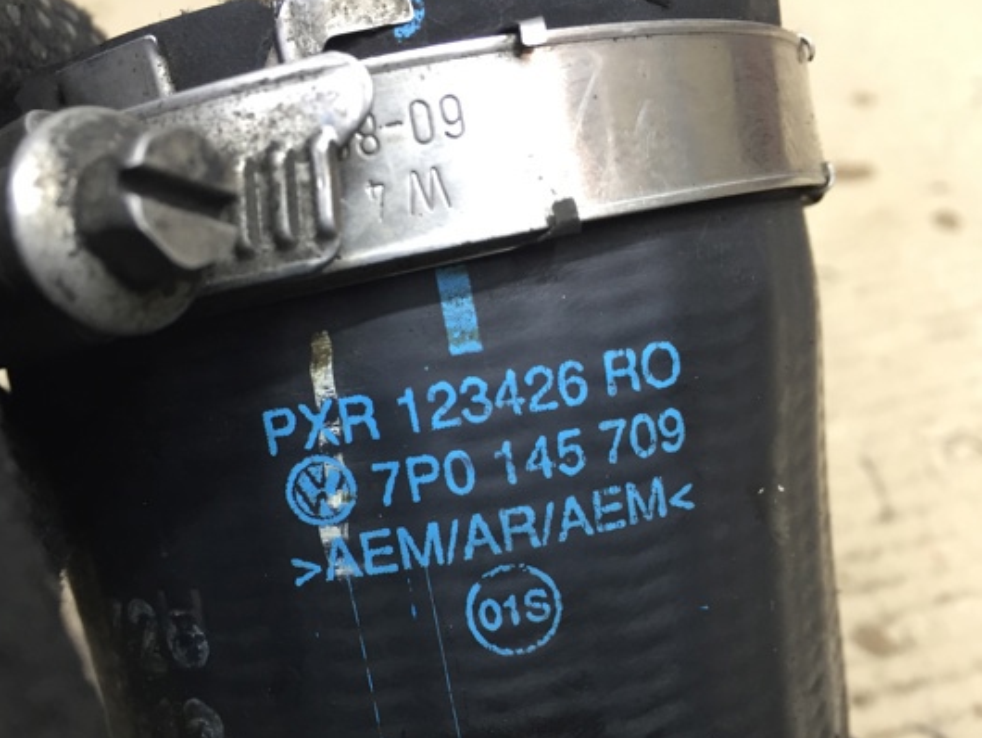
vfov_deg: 40.6
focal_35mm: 35
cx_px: 409
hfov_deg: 52.4
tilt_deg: -43.2
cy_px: 436
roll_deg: +8.2
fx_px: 993
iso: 125
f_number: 2.2
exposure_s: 1/33
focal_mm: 4.15
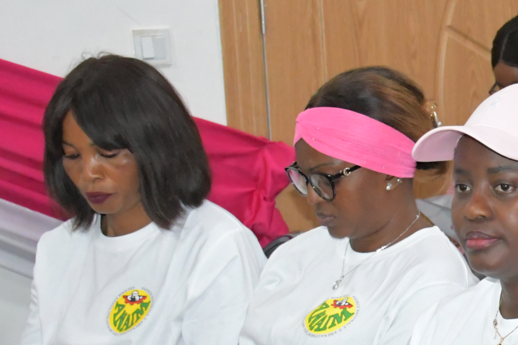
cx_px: 744
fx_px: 1698
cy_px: 232
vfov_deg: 11.6
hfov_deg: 16.1
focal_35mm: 118
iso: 7200
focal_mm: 27
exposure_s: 1/250
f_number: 5.6
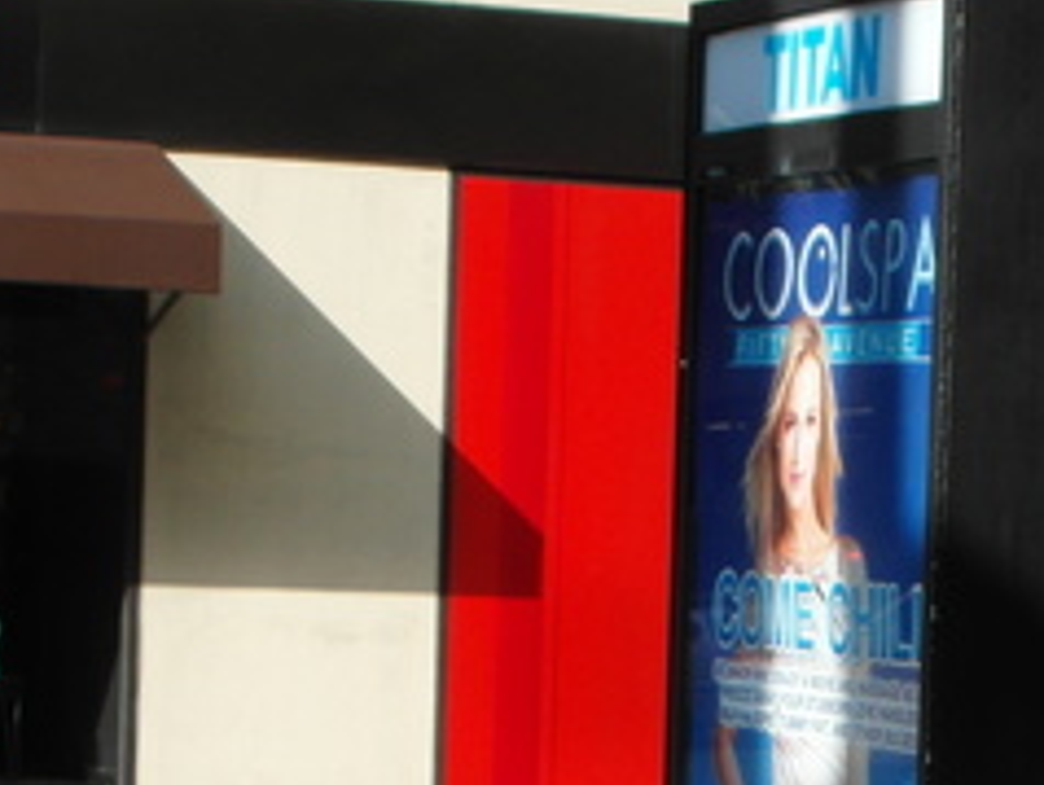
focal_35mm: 173
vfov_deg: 8.5
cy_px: 1083
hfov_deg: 11.3
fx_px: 5223
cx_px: 983
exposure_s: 1/350
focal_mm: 9.2
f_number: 4.2
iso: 100
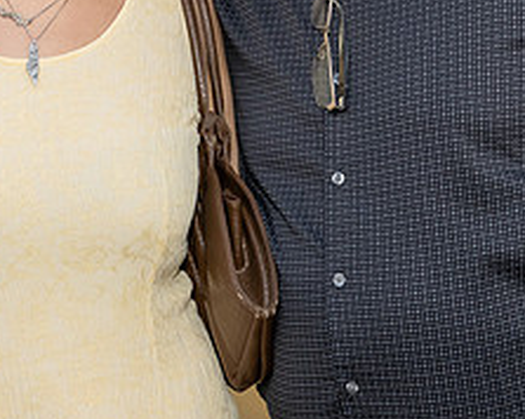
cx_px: 208
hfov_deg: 15.8
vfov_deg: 12.4
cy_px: -63
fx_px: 1894
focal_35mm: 122
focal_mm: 37
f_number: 8
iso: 720
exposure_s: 1/250
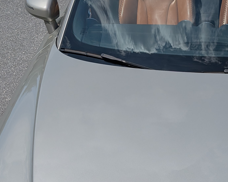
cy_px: 170
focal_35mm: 68
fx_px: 459
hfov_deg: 27.0
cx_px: 203
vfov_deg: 21.9
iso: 29
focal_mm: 4.53
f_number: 1.7
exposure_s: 1/17544
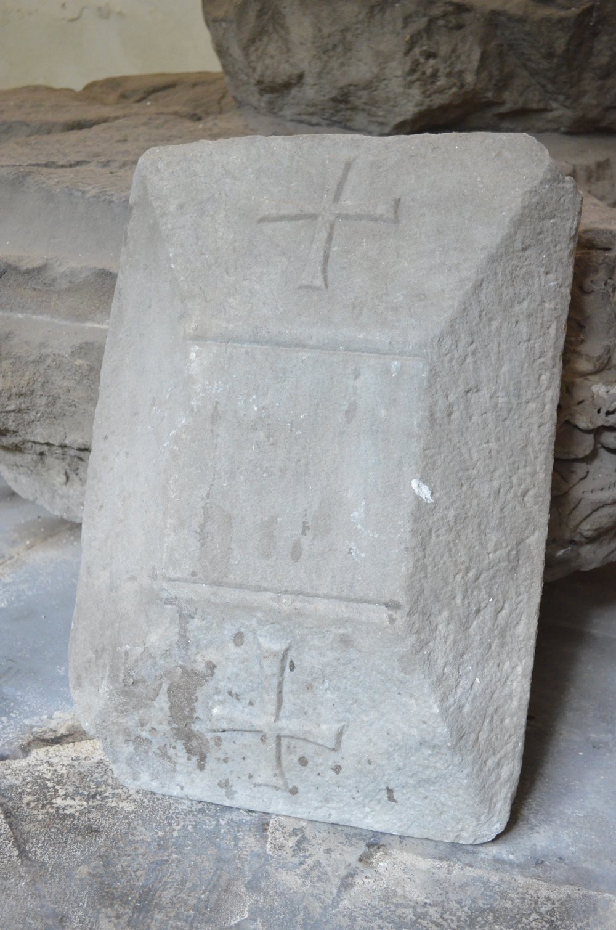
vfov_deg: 45.0
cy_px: 465
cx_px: 308
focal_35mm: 44
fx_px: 1121
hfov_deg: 30.7
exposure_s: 1/30
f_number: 4.5
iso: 3200
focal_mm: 29
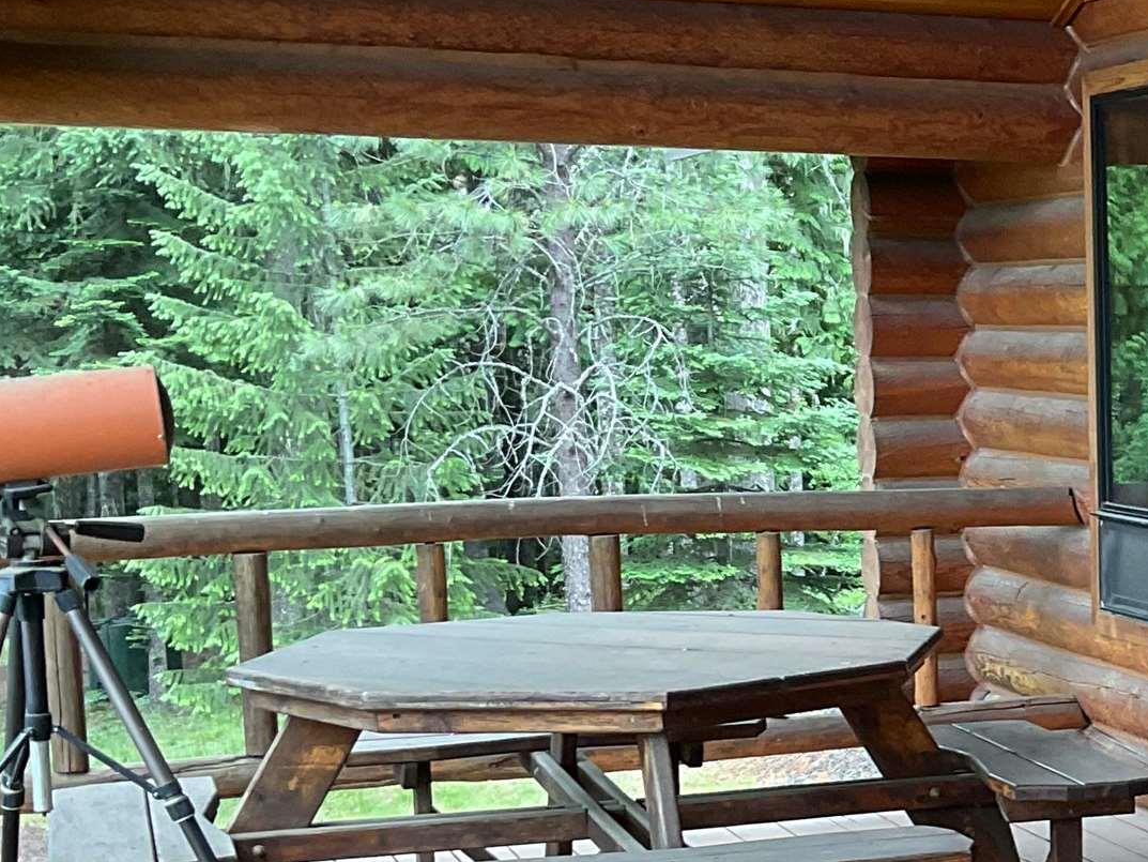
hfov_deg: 21.6
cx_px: 1420
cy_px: 640
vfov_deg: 17.7
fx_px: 2753
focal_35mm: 83
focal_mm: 3
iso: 40
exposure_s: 1/60
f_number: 1.8
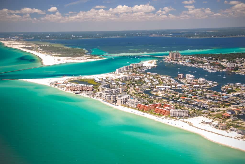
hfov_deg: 37.8
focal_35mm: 52
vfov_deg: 25.8
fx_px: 358
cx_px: 122
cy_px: 82
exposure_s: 1/800
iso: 200
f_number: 4.5
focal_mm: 35
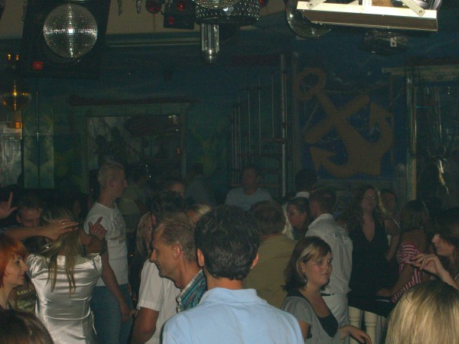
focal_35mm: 80
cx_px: 230
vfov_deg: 18.4
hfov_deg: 24.4
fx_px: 1061
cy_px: 172
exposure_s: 1/60
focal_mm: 16.6
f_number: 4.4
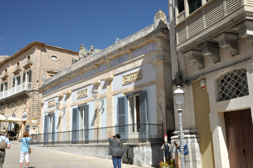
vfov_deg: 34.1
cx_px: 126
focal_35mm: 39
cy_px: 84
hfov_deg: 49.6
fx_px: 274
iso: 1250
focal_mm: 26
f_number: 18
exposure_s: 1/320
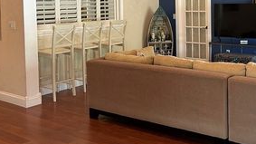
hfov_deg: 39.2
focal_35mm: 50
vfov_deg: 23.2
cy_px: 9
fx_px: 339
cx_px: 215
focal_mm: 5.7
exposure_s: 1/60
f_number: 1.5
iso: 160
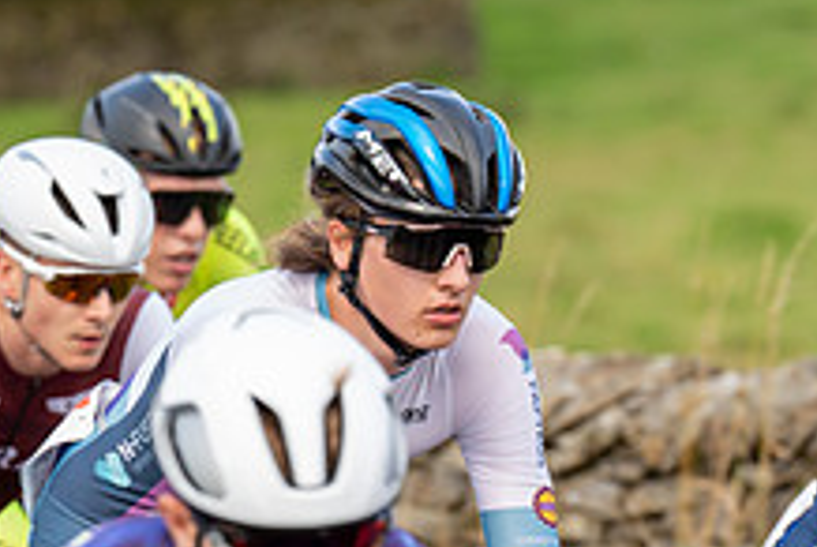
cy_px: 373
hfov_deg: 4.6
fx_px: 10090
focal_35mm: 444
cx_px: -131
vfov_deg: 3.1
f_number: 4.5
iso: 500
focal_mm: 167
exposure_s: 1/800
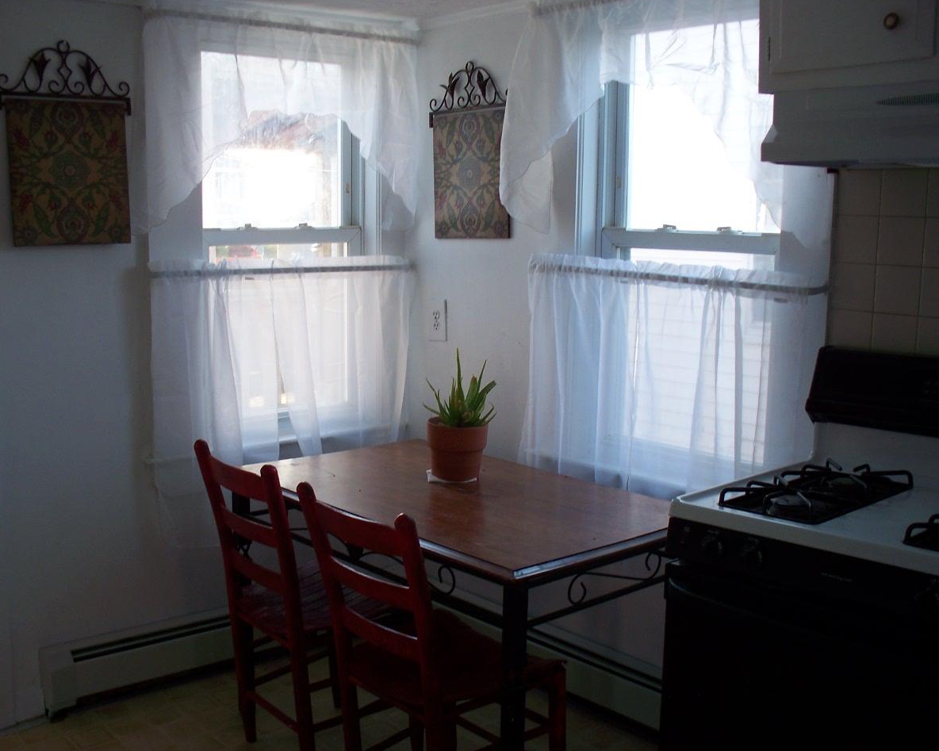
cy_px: 373
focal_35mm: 38
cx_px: 451
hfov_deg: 47.9
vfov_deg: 39.2
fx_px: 1056
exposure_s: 1/60
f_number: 2.8
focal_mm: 7.54
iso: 100
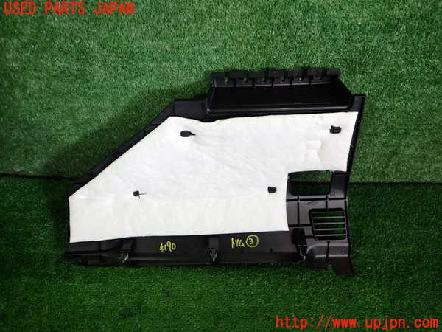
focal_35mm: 25
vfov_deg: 54.9
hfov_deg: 69.4
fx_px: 319
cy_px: 166
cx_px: 221
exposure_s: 1/30
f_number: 2
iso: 200
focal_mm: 4.5
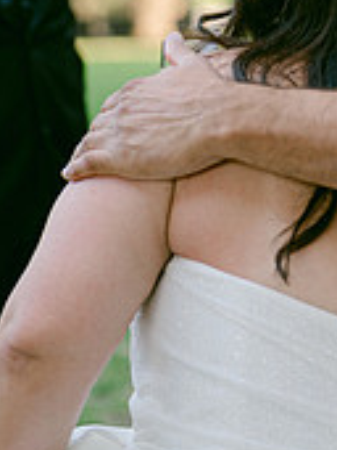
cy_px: -16
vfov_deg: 12.0
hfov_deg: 9.0
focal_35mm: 163
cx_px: 355
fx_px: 2118
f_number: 1.8
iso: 100
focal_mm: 50
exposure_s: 1/160
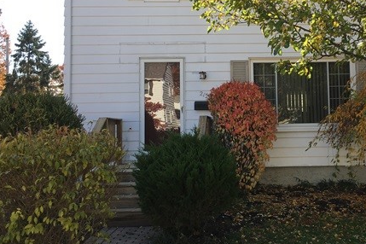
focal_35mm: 45
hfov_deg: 42.7
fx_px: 457
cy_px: 90
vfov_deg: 29.7
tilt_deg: +3.6
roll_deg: +0.0
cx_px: 258
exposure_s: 1/432
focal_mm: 4.15
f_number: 2.2
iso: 25
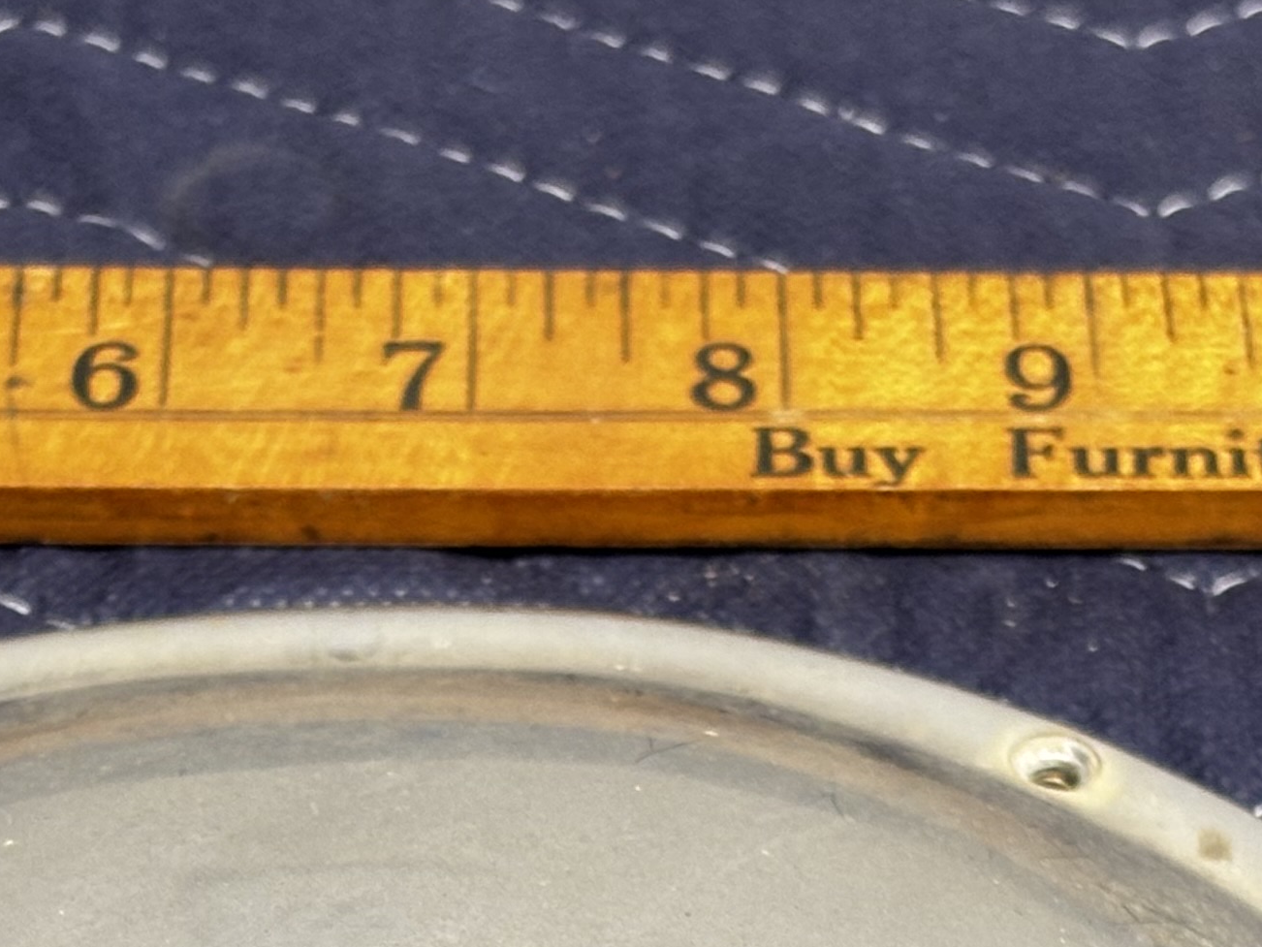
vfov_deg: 9.1
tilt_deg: -45.6
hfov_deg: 12.2
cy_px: 1287
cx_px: 270
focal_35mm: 161
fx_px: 5871
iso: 64
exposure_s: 1/60
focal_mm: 5.96
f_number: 1.6
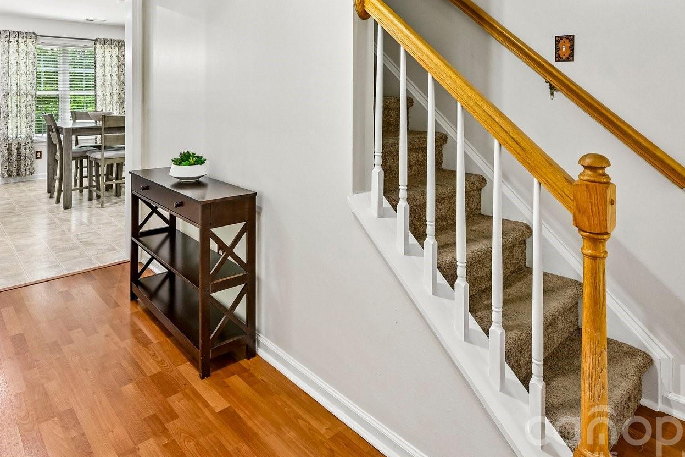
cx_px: 293
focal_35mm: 23
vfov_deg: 51.9
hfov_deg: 75.7
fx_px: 438
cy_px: 97
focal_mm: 14
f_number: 8
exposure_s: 1/15
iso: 320
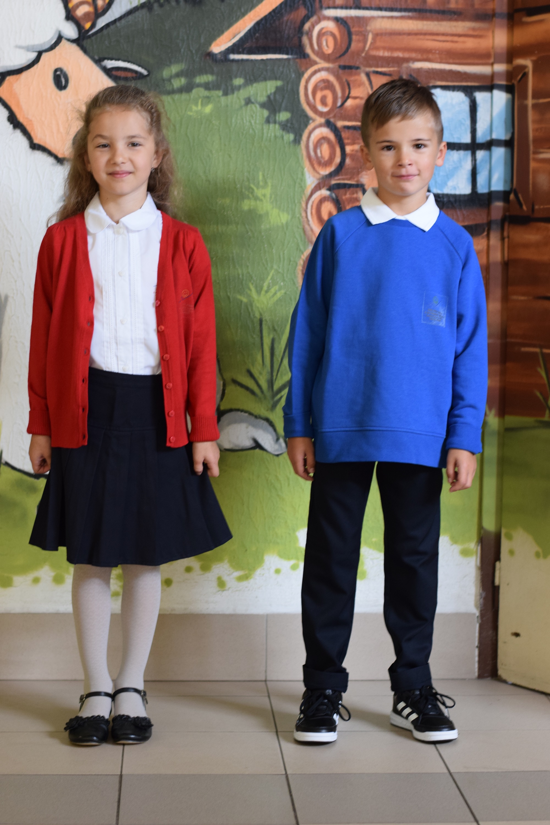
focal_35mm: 75
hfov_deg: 18.2
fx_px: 1719
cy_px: 412
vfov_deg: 27.0
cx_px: 275
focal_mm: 50
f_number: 2.5
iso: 800
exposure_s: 1/60
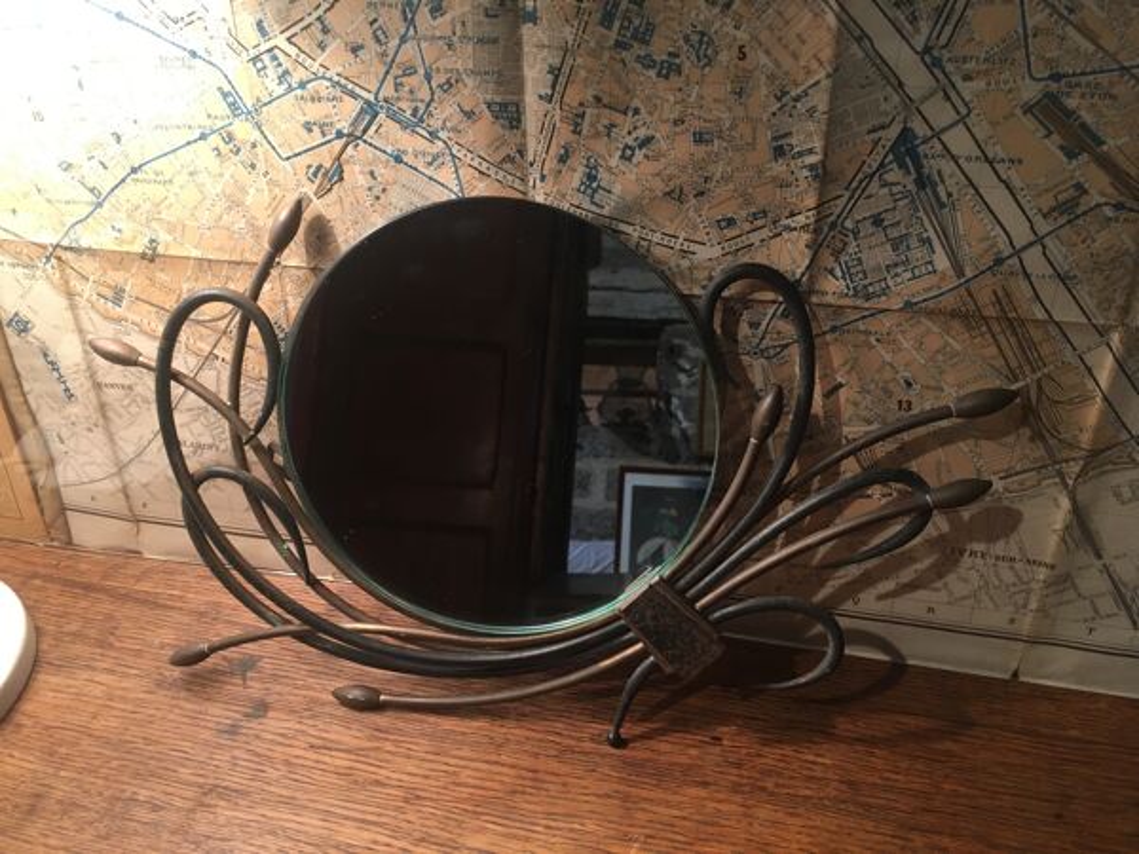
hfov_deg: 61.7
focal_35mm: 29
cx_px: 570
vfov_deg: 48.2
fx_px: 954
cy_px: 427
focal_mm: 4.15
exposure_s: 1/33
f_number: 2.2
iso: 125
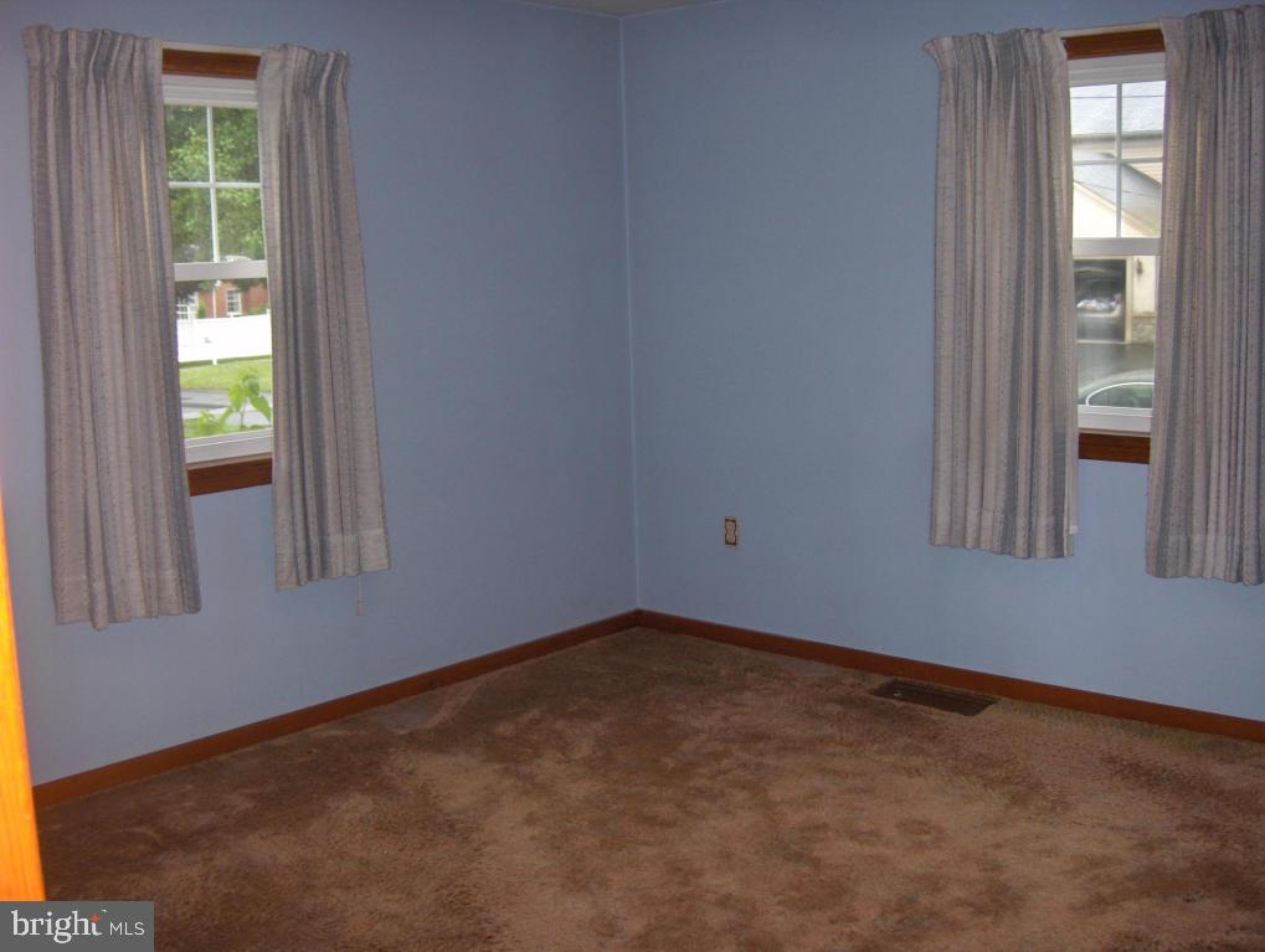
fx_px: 1427
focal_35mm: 39
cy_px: 476
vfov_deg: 36.9
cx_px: 632
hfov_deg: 47.8
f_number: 2.8
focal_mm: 8
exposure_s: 1/60
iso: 100
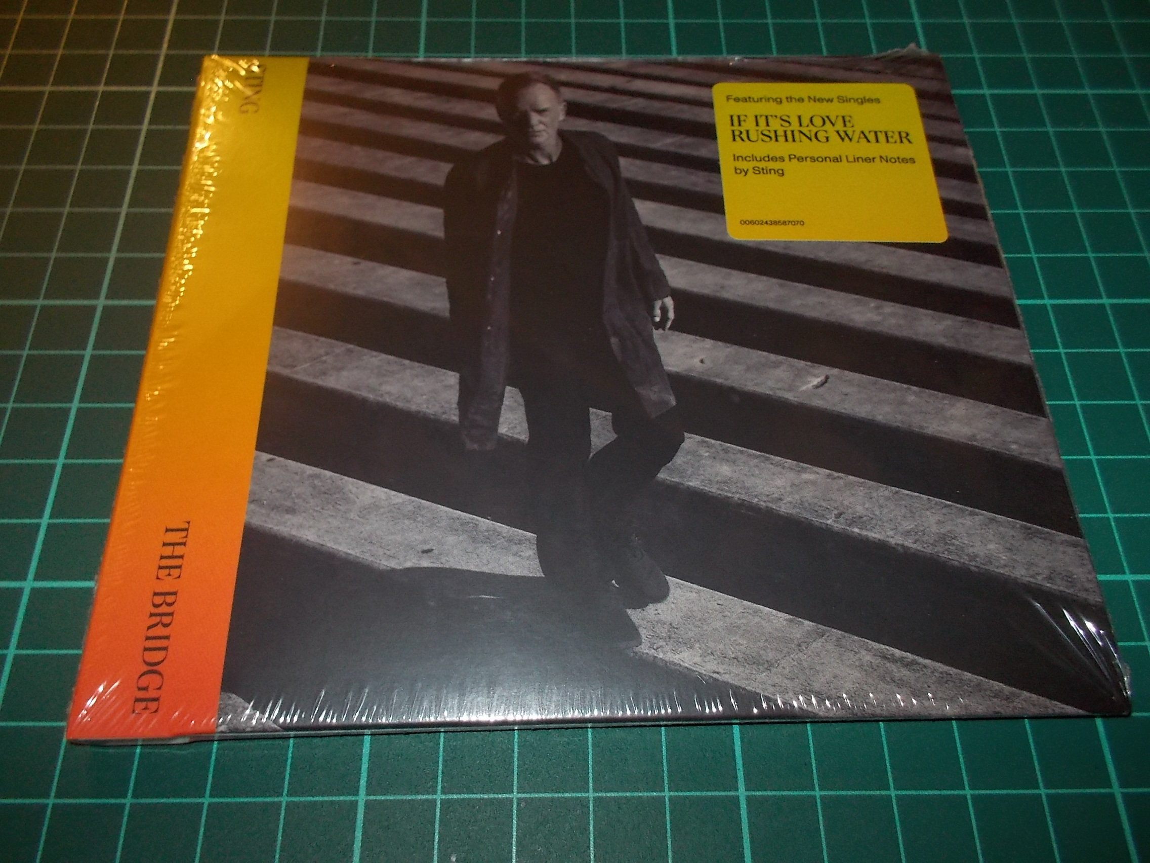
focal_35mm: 29
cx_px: 575
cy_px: 432
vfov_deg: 48.2
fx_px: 963
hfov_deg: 61.7
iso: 200
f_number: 3.3
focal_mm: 4.1
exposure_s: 1/30
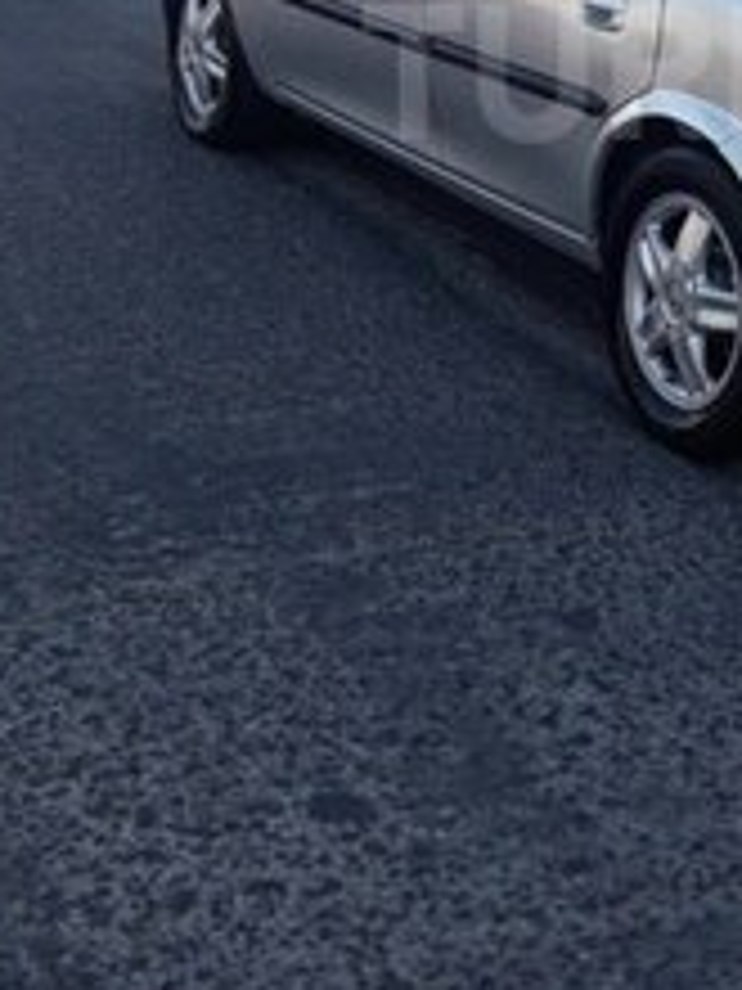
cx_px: 823
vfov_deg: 29.3
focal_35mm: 63
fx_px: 1801
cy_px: 72
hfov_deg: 22.0
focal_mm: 3.7
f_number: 1.9
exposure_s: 1/449
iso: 40
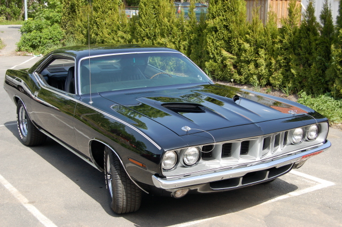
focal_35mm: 48
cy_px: 114
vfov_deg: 28.0
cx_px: 171
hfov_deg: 41.2
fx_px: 455
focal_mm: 32
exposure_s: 1/250
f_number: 8
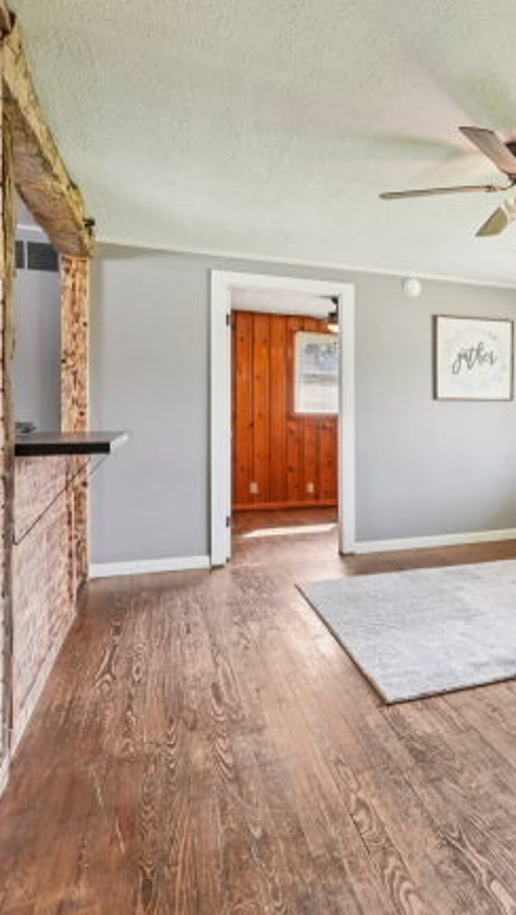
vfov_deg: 65.9
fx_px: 704
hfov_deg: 33.7
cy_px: 414
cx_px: 596
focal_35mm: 29
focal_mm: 16
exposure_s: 1/30
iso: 500
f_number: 8
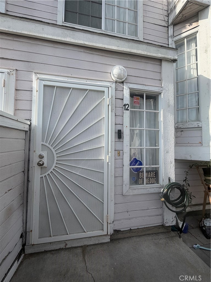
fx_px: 114
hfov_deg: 85.7
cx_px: 106
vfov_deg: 102.1
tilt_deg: +1.5
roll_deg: -0.2
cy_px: 141
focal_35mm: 14
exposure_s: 1/770
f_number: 2.2
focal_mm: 2.22
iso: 40
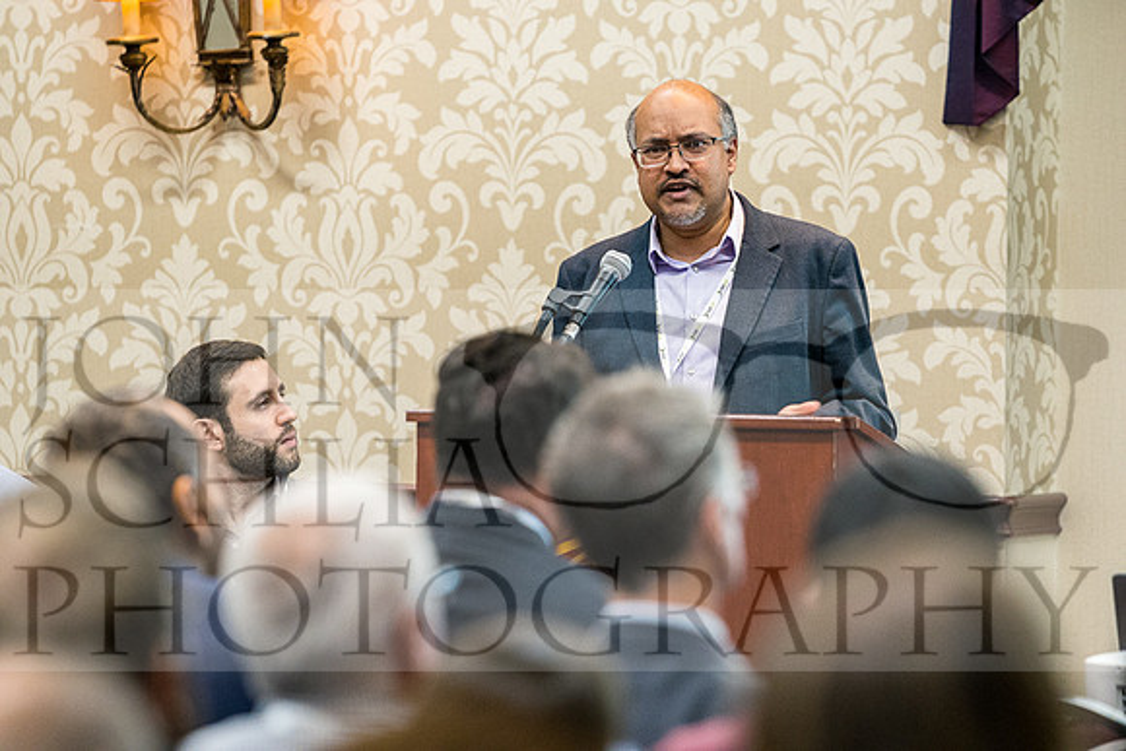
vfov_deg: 4.6
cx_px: 563
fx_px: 9385
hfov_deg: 6.9
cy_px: 376
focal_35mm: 300
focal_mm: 200
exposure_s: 1/100
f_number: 3.5
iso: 3200
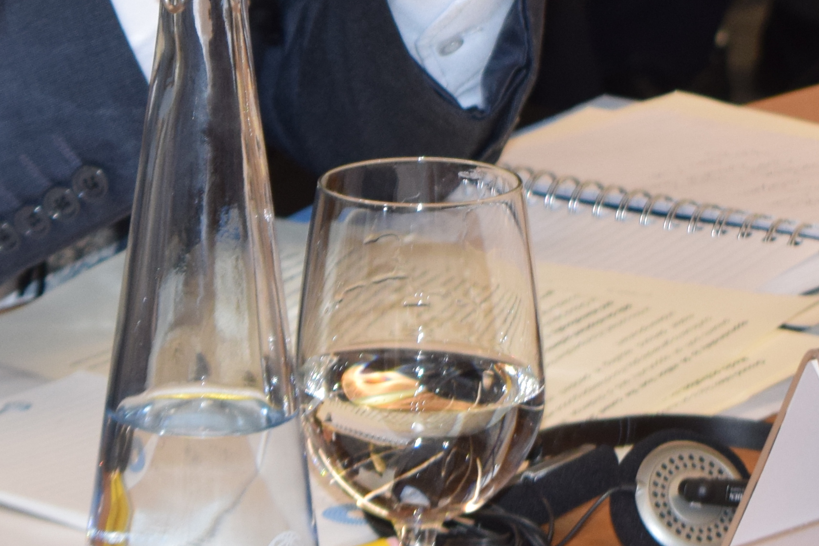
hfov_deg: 7.5
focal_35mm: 275
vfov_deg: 5.0
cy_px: -176
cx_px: 479
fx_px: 6256
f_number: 5.6
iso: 560
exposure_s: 1/125
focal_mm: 52
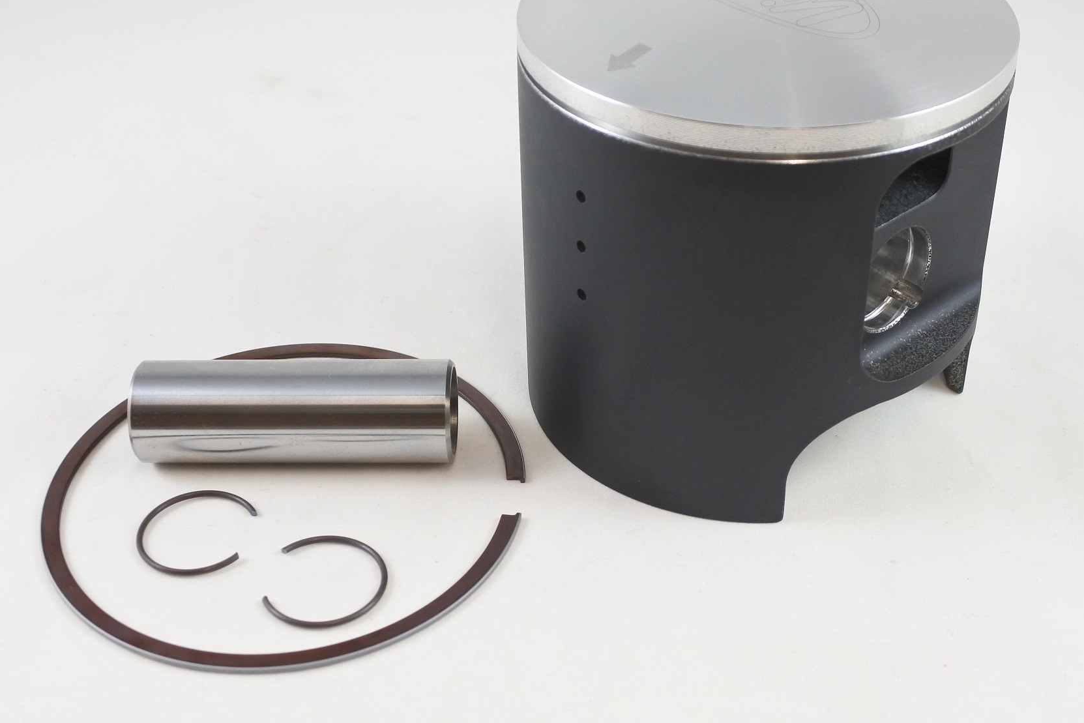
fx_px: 1144
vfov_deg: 34.9
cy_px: 279
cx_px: 597
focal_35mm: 38
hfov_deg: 50.6
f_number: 3.8
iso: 450
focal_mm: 11.4
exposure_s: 1/125
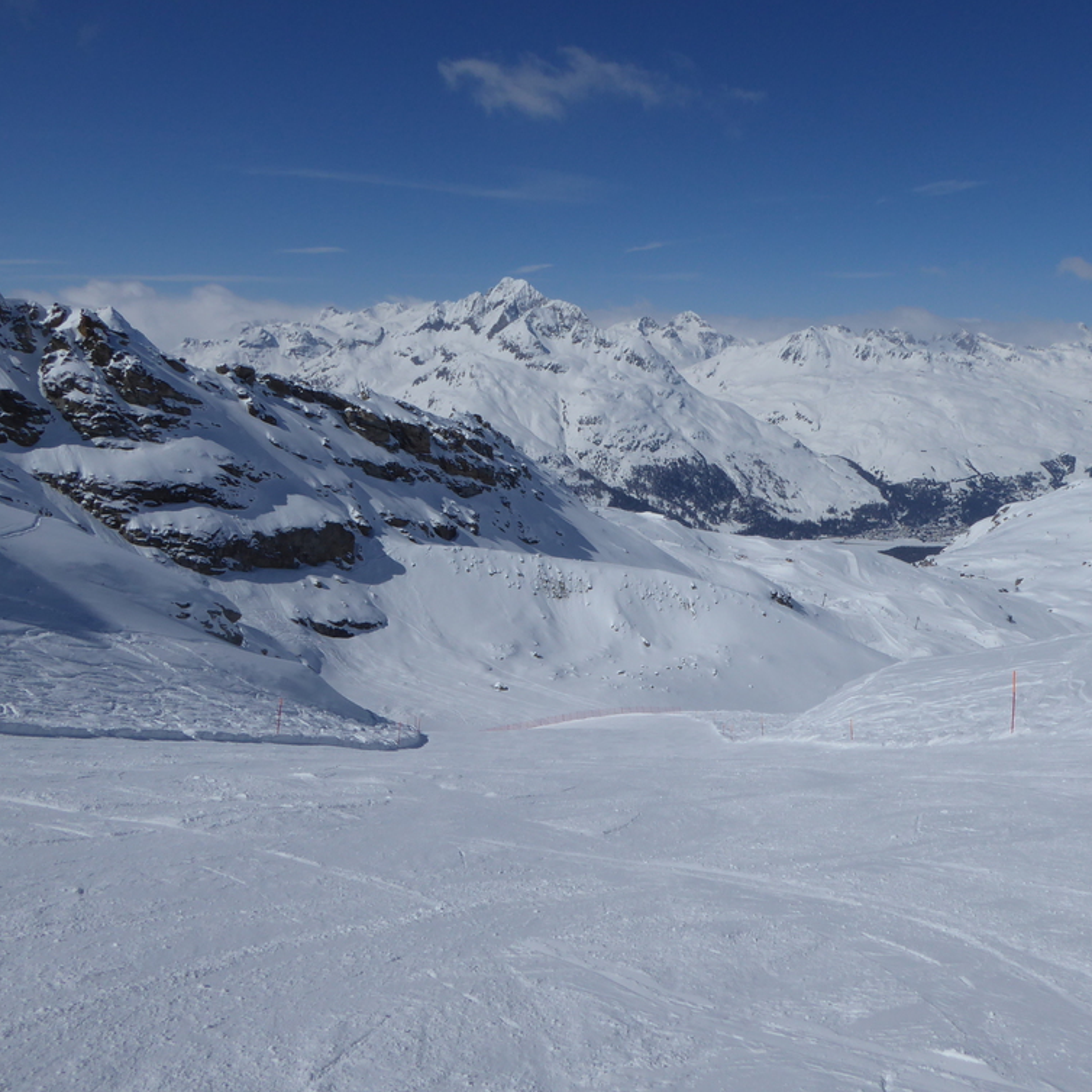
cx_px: 644
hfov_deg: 53.7
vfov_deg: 54.0
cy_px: 537
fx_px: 1071
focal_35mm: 30
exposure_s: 1/1600
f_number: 5.6
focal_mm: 4.3
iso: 80
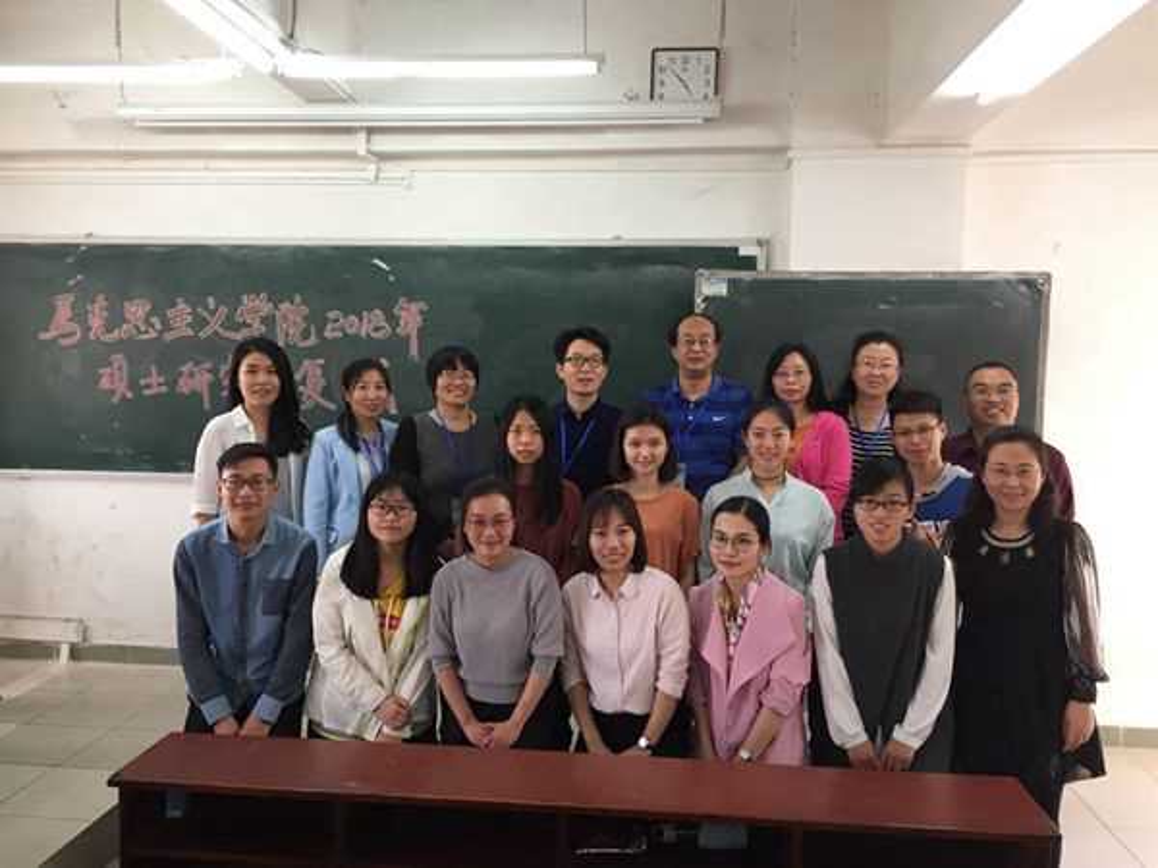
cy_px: 434
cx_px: 579
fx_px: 970
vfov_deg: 48.2
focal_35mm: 29
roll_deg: -0.8
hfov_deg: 61.7
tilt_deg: -3.4
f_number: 2.2
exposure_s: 1/33
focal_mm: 4.15
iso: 80
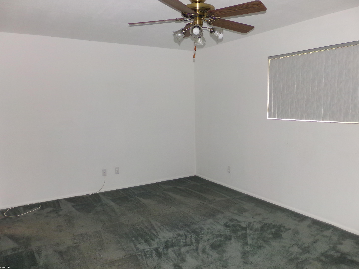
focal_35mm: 27
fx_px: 280
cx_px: 185
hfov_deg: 65.3
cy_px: 136
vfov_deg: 51.4
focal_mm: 4.7
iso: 200
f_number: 3.2
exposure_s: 1/60
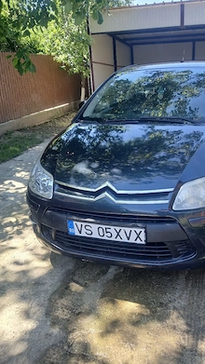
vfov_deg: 66.1
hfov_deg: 39.8
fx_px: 280
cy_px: 182
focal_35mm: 29
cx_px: 131
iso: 32
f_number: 1.8
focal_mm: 3.98
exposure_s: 1/120
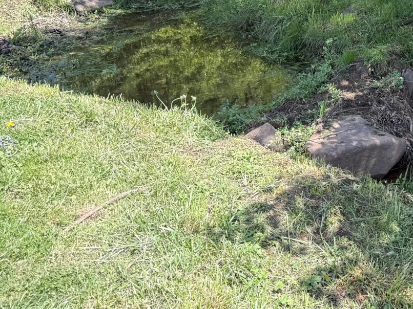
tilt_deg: -12.0
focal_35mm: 61
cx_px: 482
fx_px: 728
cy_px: -21
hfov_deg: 28.1
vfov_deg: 22.8
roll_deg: +1.4
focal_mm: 6.76
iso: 100
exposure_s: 1/598
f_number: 1.78
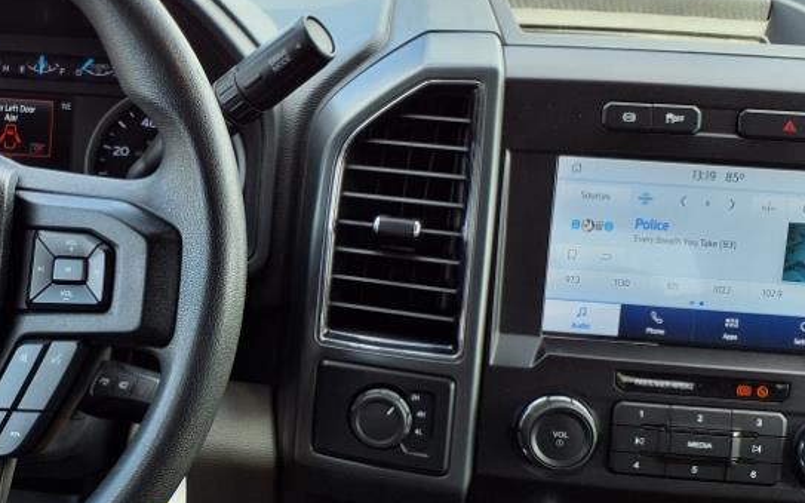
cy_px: 277
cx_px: 190
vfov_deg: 23.9
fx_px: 1184
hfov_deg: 36.6
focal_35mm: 54
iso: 40
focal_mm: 3.58
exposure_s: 1/192
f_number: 1.9
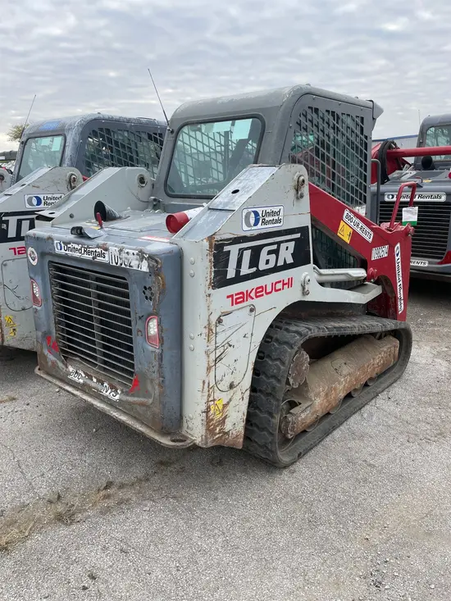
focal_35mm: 26
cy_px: 300
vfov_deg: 67.3
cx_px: 226
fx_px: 452
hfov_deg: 53.1
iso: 32
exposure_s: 1/496
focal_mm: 4.2
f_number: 1.6
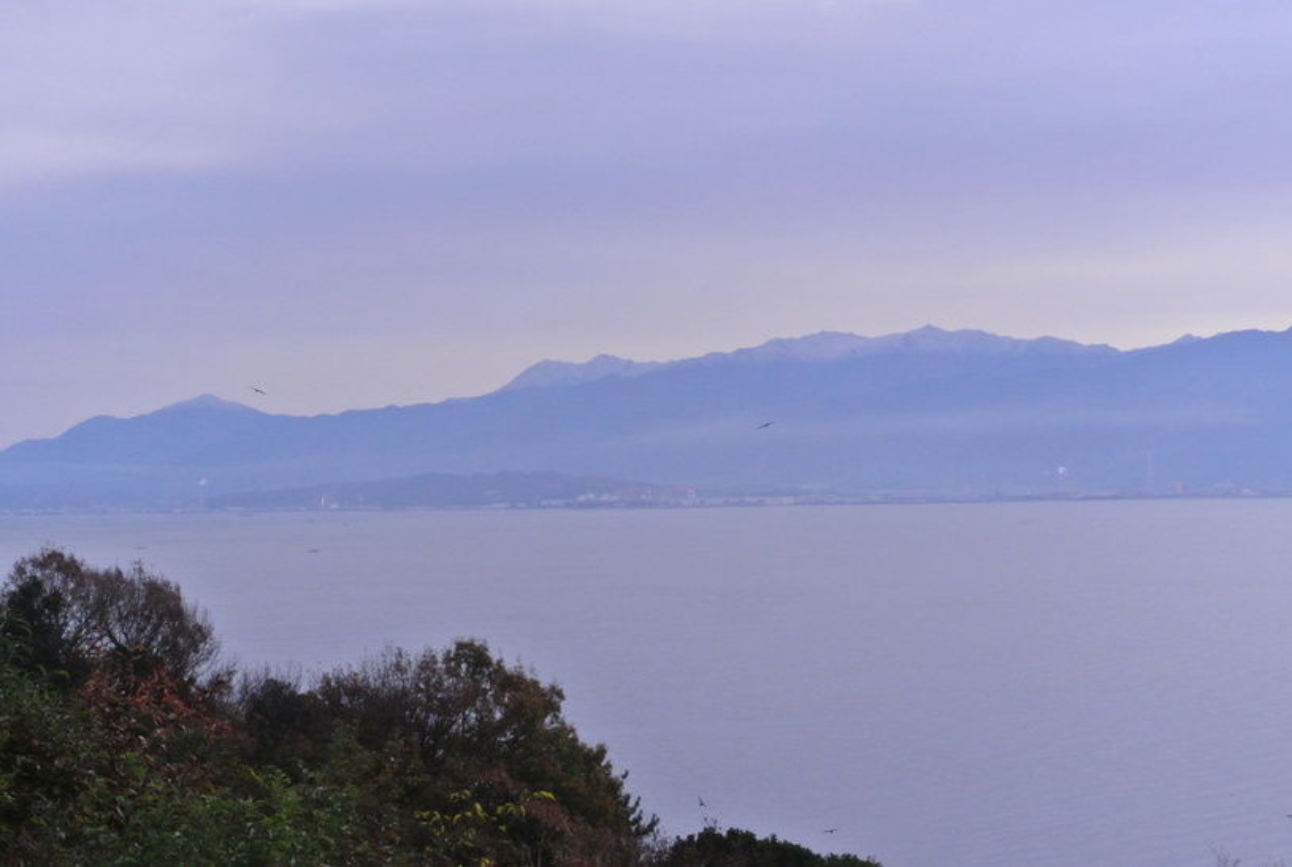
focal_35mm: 81
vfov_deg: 16.9
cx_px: 646
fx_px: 2913
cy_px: 434
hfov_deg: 25.0
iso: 900
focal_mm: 30
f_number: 3.8
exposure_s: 1/500
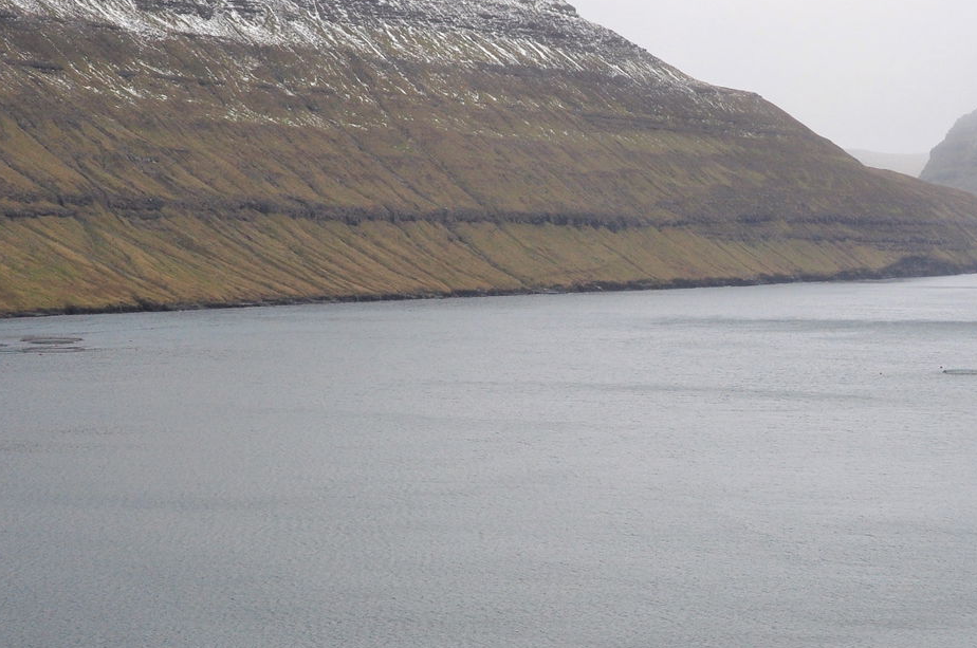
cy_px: 464
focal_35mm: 106
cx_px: 803
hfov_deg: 19.1
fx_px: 2872
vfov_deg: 12.8
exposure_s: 1/200
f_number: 10
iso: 400
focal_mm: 34
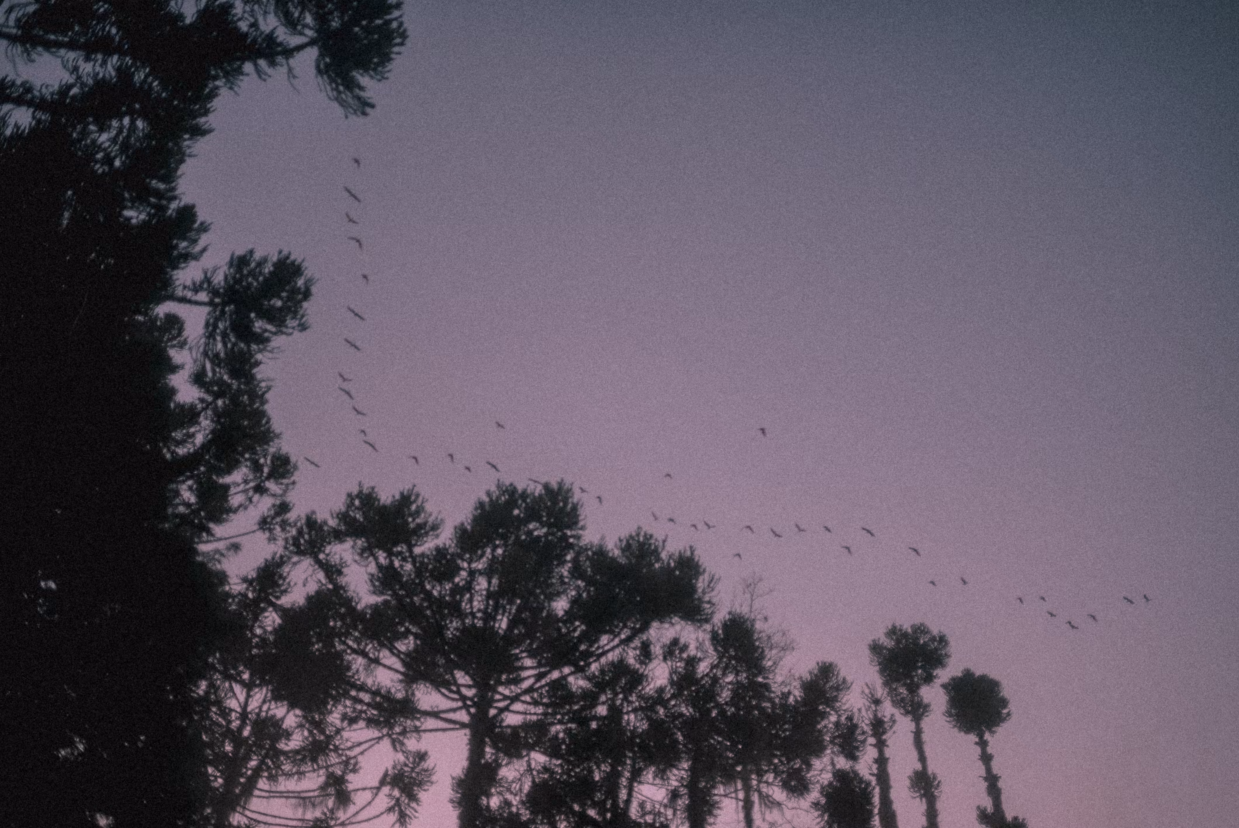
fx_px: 1205
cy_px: 414
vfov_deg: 37.9
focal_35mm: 35
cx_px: 620
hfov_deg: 54.4
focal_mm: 35
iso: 100
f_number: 1.4
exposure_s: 1/500
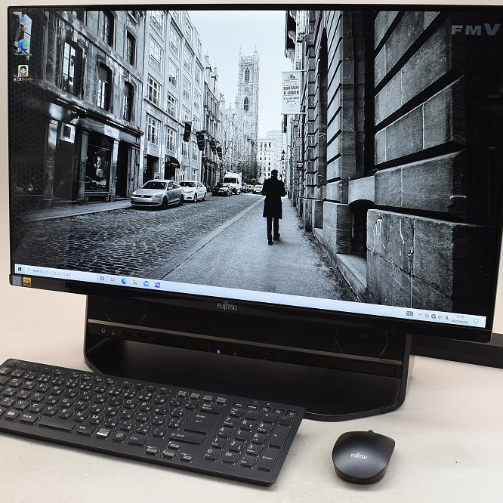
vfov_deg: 36.1
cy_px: 248
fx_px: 773
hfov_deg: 36.1
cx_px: 239
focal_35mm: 47
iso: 320
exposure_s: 1/6
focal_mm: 24
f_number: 11
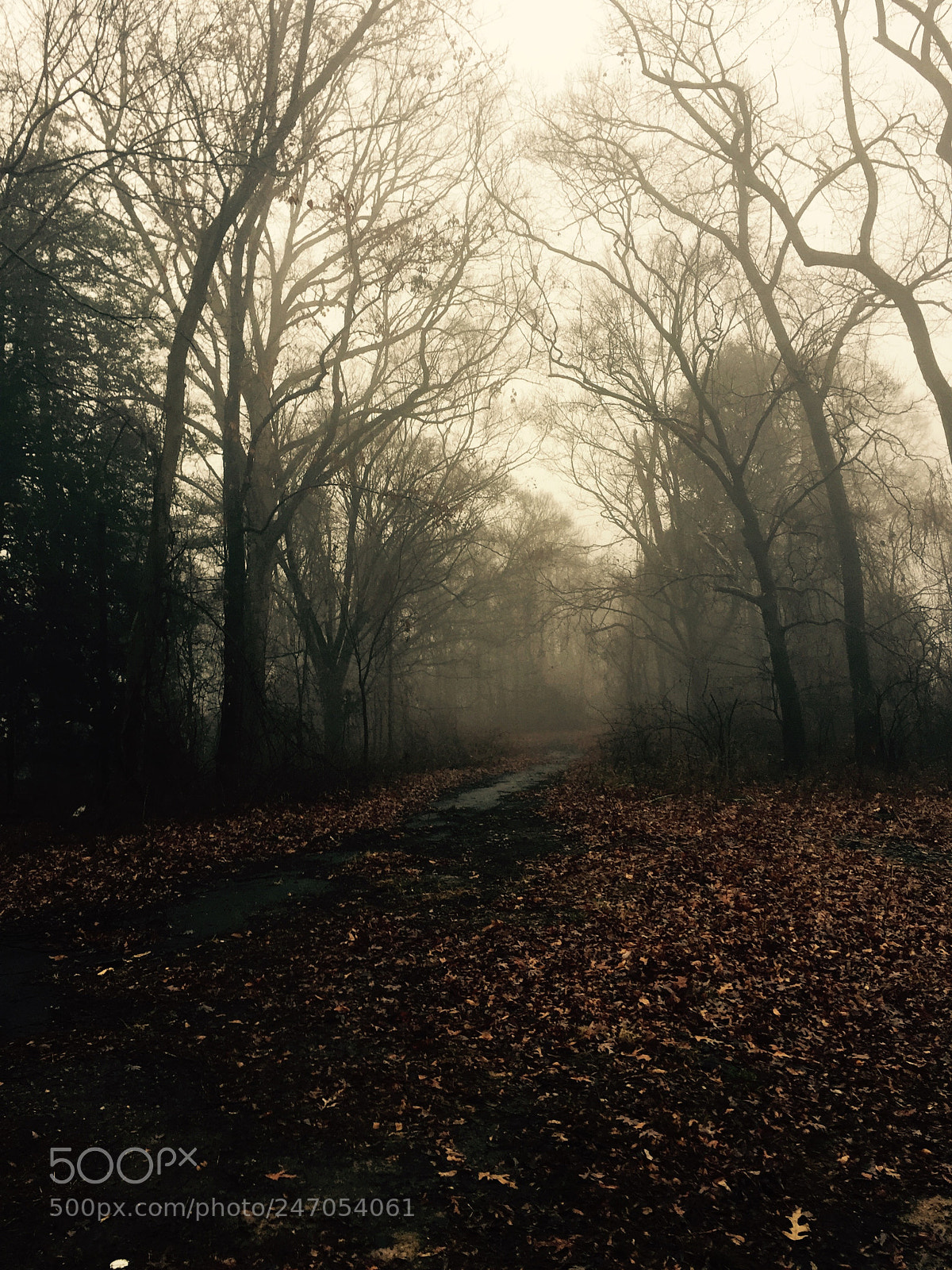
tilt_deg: +4.9
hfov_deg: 48.2
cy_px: 635
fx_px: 1063
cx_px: 476
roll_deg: +1.6
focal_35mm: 29
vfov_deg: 61.7
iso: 32
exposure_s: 1/60
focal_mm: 4.15
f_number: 2.2
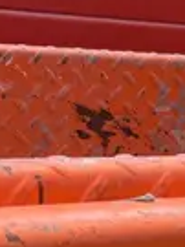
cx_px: 253
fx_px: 1006
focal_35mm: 141
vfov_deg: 12.4
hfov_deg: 10.2
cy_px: 486
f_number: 1.6
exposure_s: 1/824
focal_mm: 4.2
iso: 32
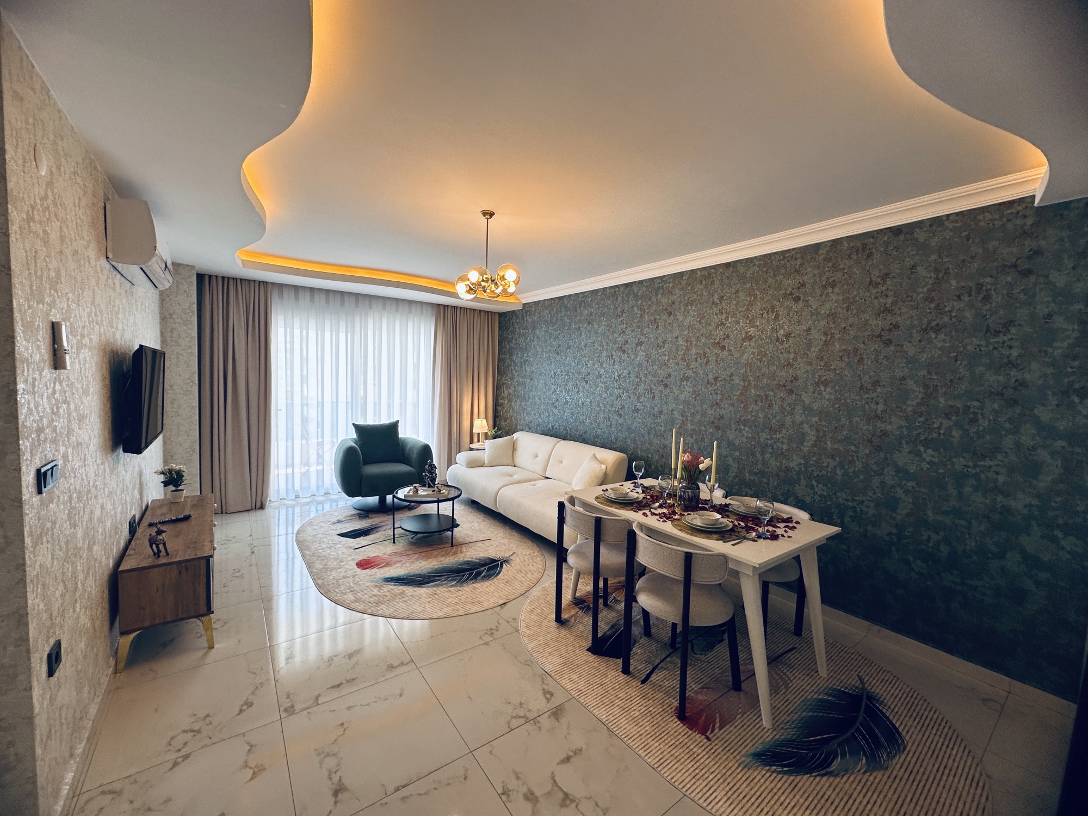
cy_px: 408
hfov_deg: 102.1
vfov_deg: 85.7
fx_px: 440
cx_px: 544
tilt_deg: -3.6
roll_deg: -2.0
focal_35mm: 14
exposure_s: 1/100
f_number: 2.2
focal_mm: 2.22
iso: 64
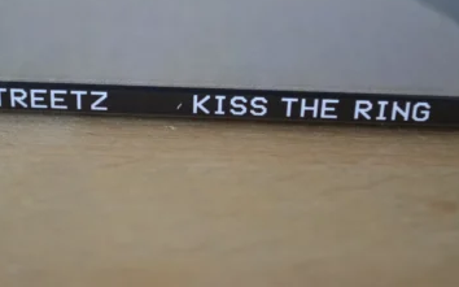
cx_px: 153
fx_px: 1426
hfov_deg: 18.2
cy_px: 110
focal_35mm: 114
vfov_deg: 11.5
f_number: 5.3
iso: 800
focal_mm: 44
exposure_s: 1/15
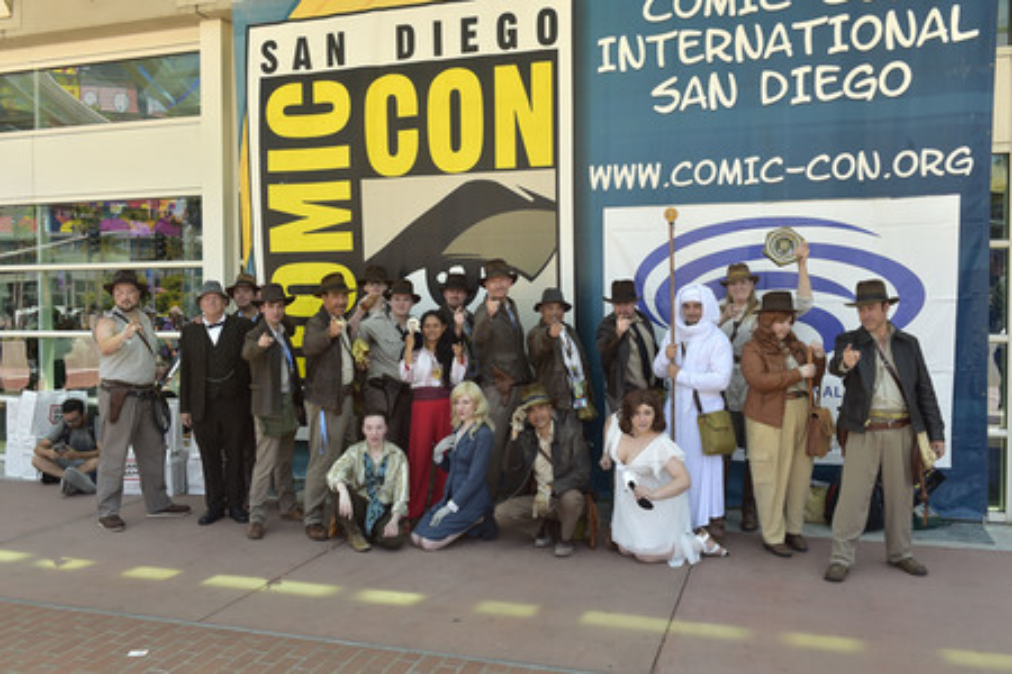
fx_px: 899
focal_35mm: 32
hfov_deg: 58.7
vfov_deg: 41.1
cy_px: 337
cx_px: 506
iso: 640
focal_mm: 32
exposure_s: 1/250
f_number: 10
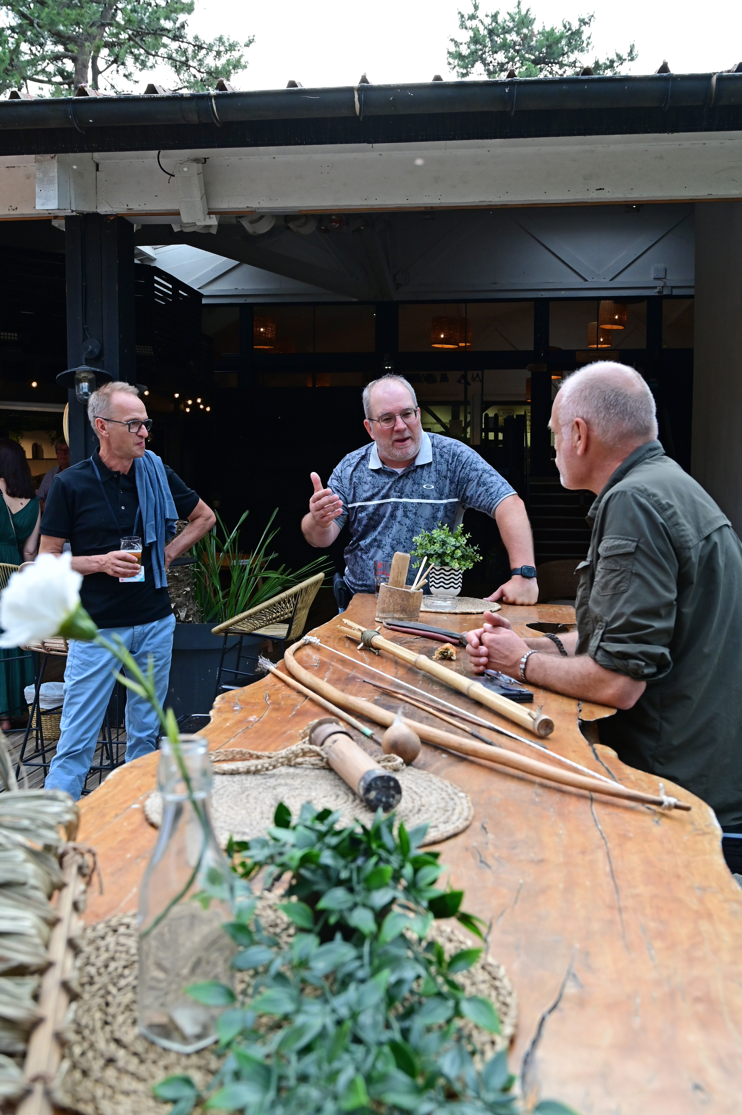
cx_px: 371
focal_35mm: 34
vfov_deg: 55.8
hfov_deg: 38.8
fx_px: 1053
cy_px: 558
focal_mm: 34
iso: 1600
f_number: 7.1
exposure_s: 1/250
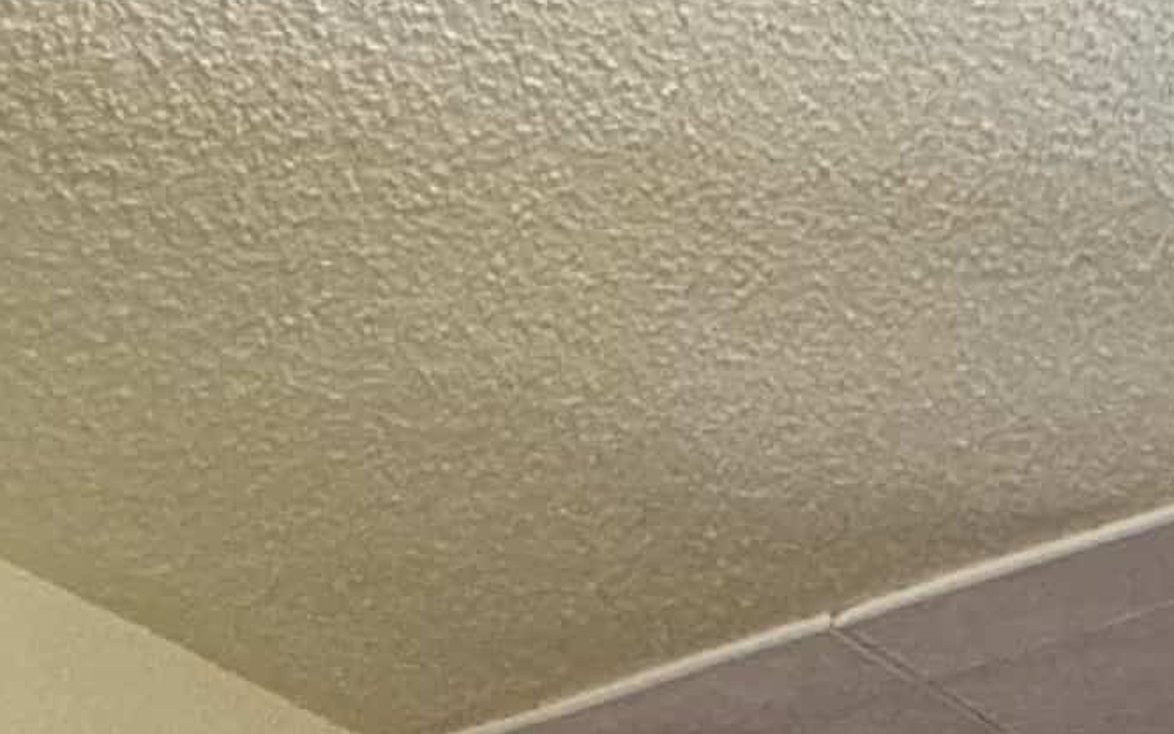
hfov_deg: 22.9
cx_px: 844
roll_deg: +0.8
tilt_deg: -11.2
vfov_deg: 9.4
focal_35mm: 90
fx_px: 2880
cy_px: 2502
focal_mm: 2.22
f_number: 2.2
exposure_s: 1/50
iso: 400
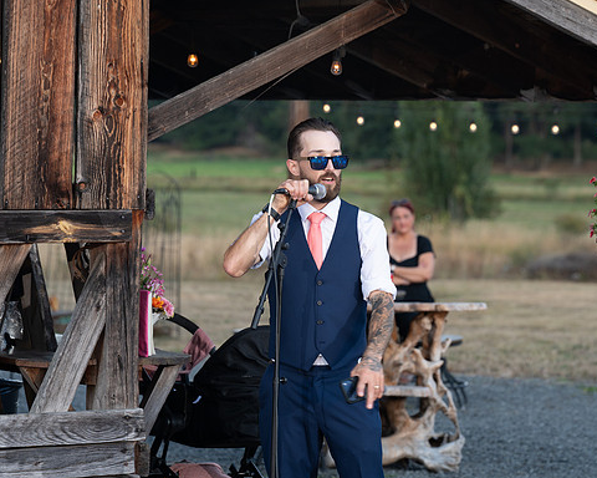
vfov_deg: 9.1
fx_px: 3004
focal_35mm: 170
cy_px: 240
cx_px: 357
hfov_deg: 11.3
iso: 320
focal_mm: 150
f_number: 5.6
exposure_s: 1/125
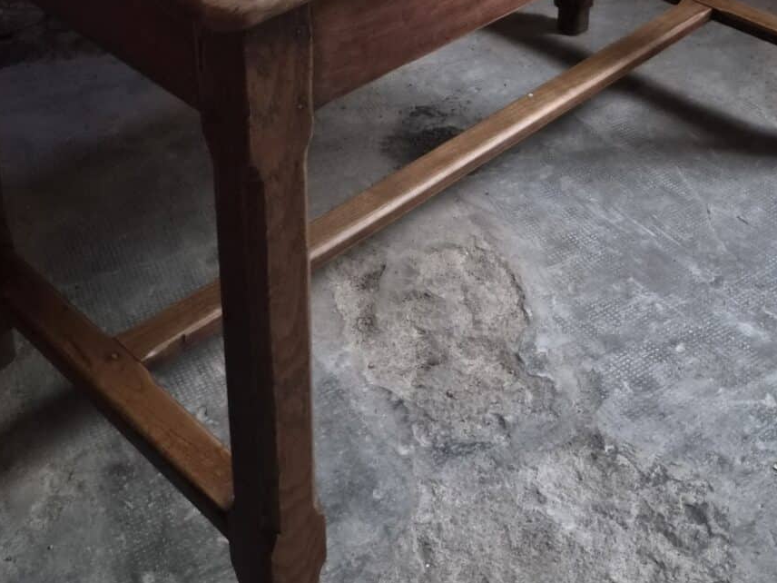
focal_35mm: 55
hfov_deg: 34.9
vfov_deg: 23.4
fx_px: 1235
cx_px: 446
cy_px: -182
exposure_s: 1/33
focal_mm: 5.4
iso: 1600
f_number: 1.8
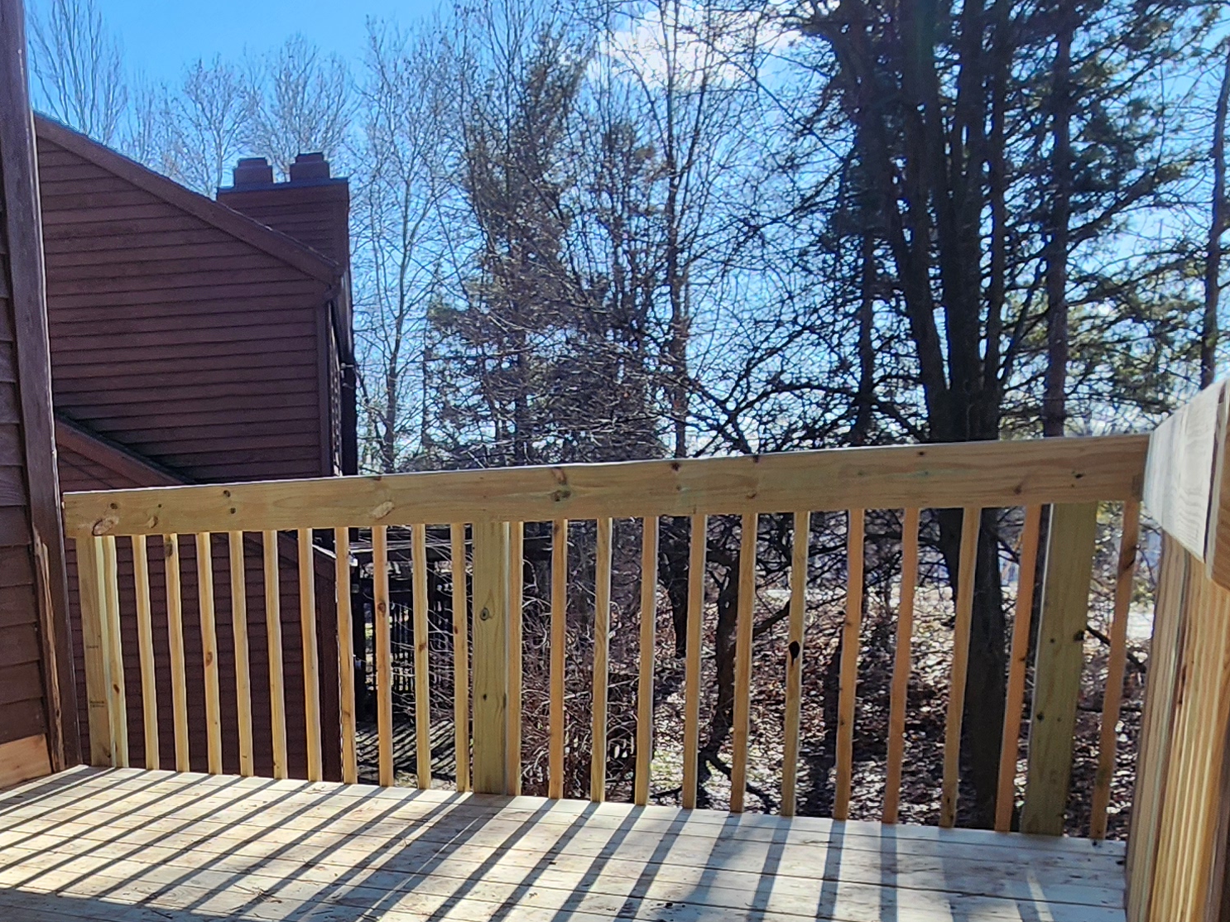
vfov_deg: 38.2
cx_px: 250
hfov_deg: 49.6
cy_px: 811
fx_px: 1243
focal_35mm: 35
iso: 50
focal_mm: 2.2
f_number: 2.2
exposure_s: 1/1096
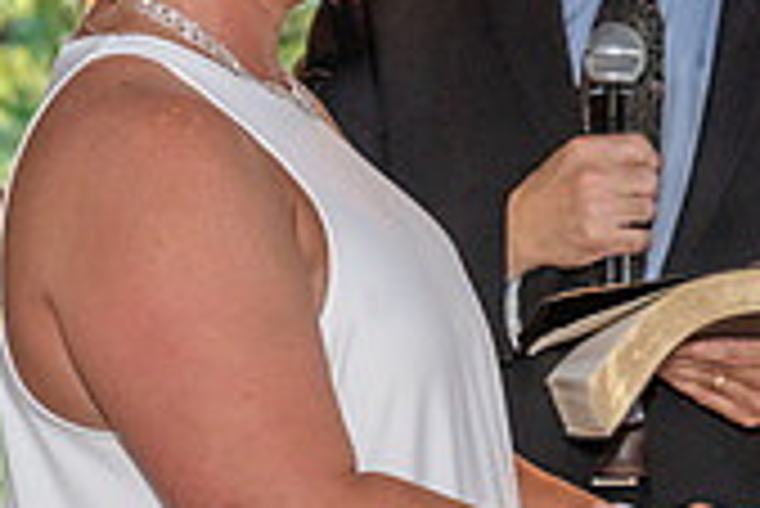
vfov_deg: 5.7
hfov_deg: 8.6
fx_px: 5071
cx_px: 603
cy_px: 344
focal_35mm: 240
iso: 1600
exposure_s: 1/125
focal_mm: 70
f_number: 4.5
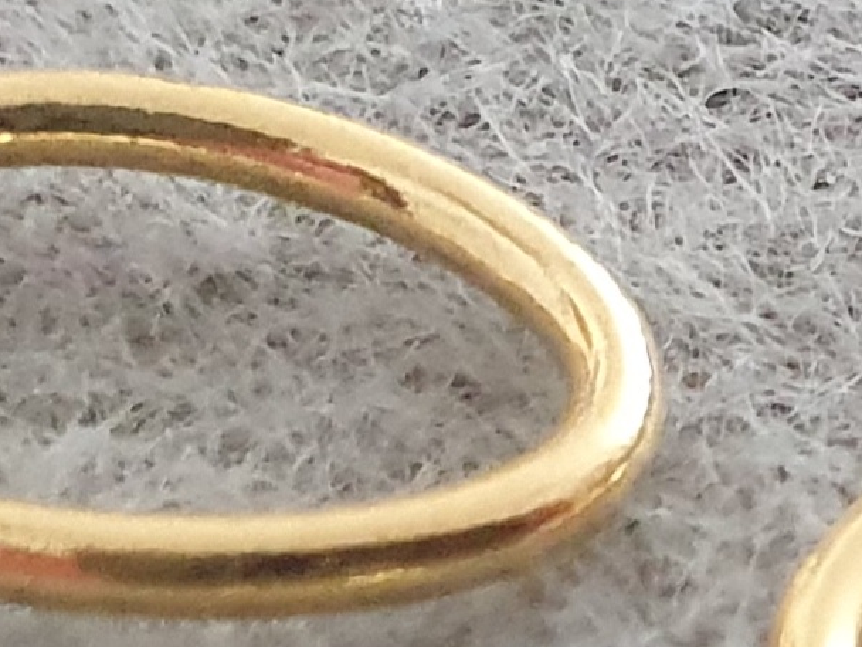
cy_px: 745
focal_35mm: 130
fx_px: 3237
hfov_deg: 14.3
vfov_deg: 11.2
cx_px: 1238
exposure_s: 1/50
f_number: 2.4
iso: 640
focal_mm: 4.32
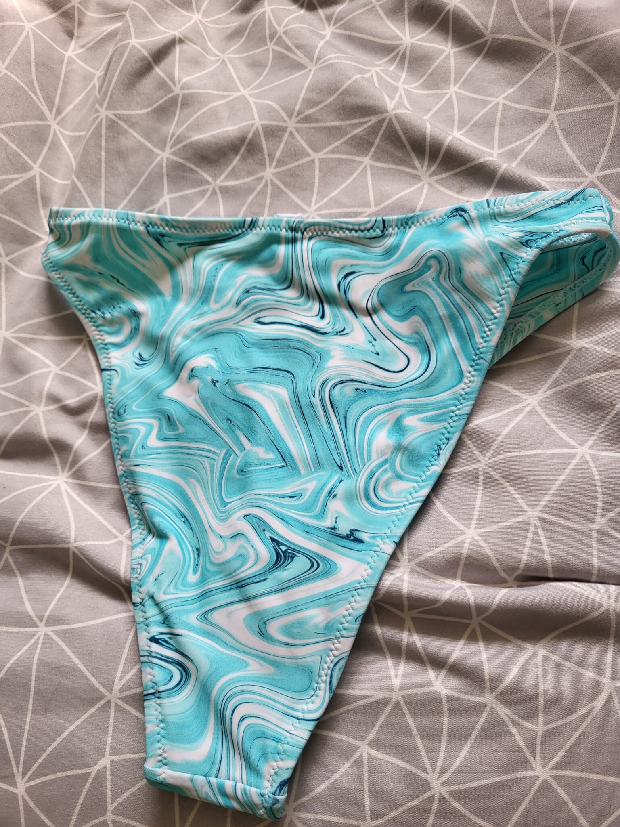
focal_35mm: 26
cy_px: 414
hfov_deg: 53.1
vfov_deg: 67.3
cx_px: 310
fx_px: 621
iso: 80
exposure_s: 1/120
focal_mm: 5.4
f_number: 1.8
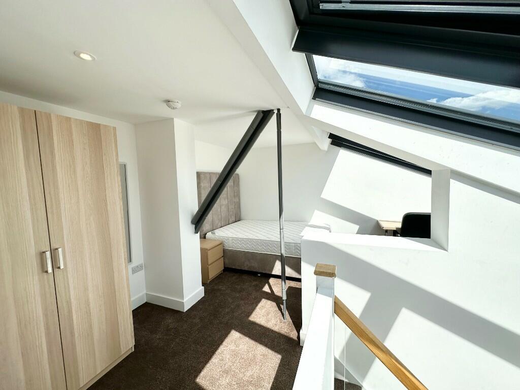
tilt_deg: -3.7
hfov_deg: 102.1
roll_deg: +1.4
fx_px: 210
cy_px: 195
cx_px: 260
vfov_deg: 85.7
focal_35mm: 14
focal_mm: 2.22
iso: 50
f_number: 2.2
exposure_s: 1/2353
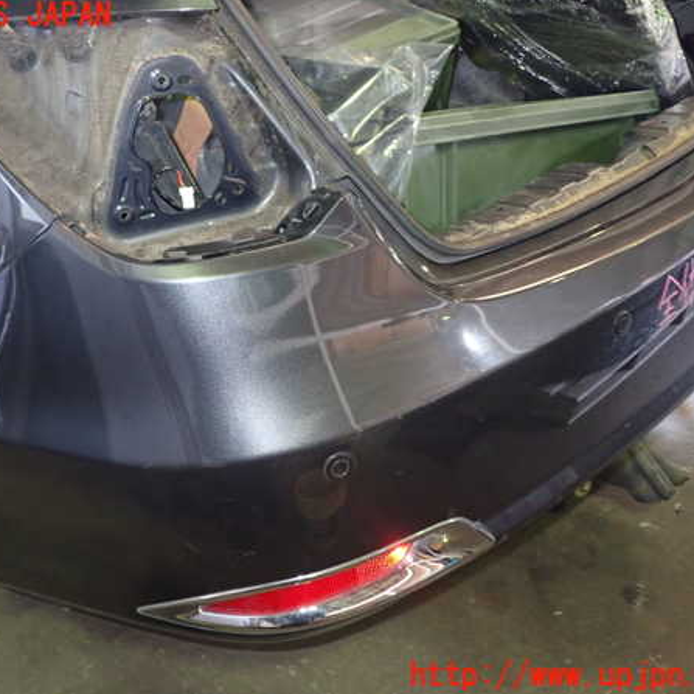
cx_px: 295
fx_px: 862
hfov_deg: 43.7
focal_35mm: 38
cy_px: 346
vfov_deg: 43.9
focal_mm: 5.79
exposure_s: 1/30
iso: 500
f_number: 2.4
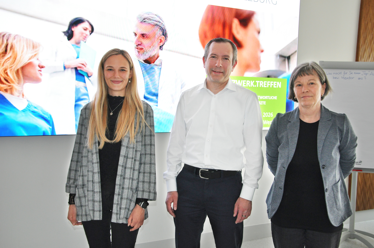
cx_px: 187
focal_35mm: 39
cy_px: 124
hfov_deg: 49.6
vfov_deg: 34.1
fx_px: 405
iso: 800
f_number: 4
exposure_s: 1/80
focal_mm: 26
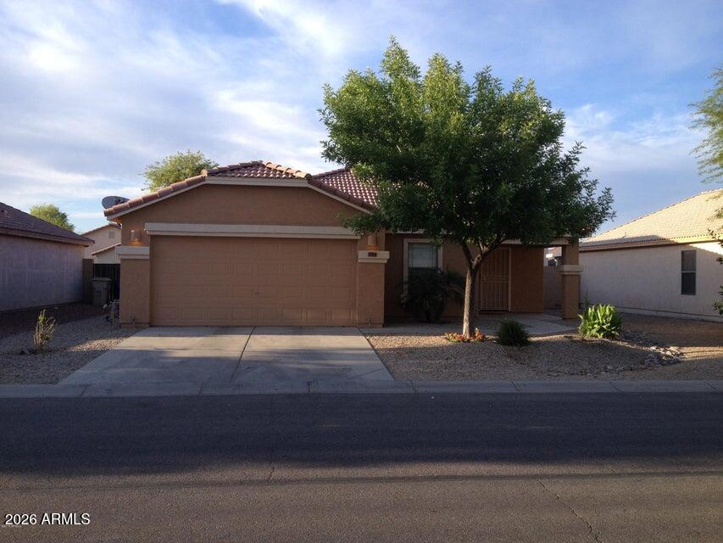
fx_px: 731
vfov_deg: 40.7
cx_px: 362
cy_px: 272
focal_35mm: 35
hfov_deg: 52.6
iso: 50
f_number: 2.4
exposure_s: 1/627
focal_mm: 4.28
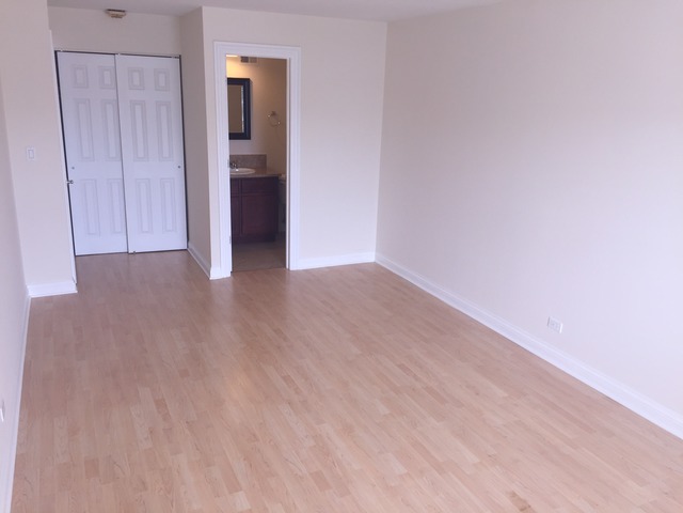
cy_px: 256
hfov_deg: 61.7
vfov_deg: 48.2
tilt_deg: -16.1
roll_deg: -1.8
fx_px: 572
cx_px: 342
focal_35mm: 29
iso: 32
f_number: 2.2
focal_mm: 4.15
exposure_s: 1/31
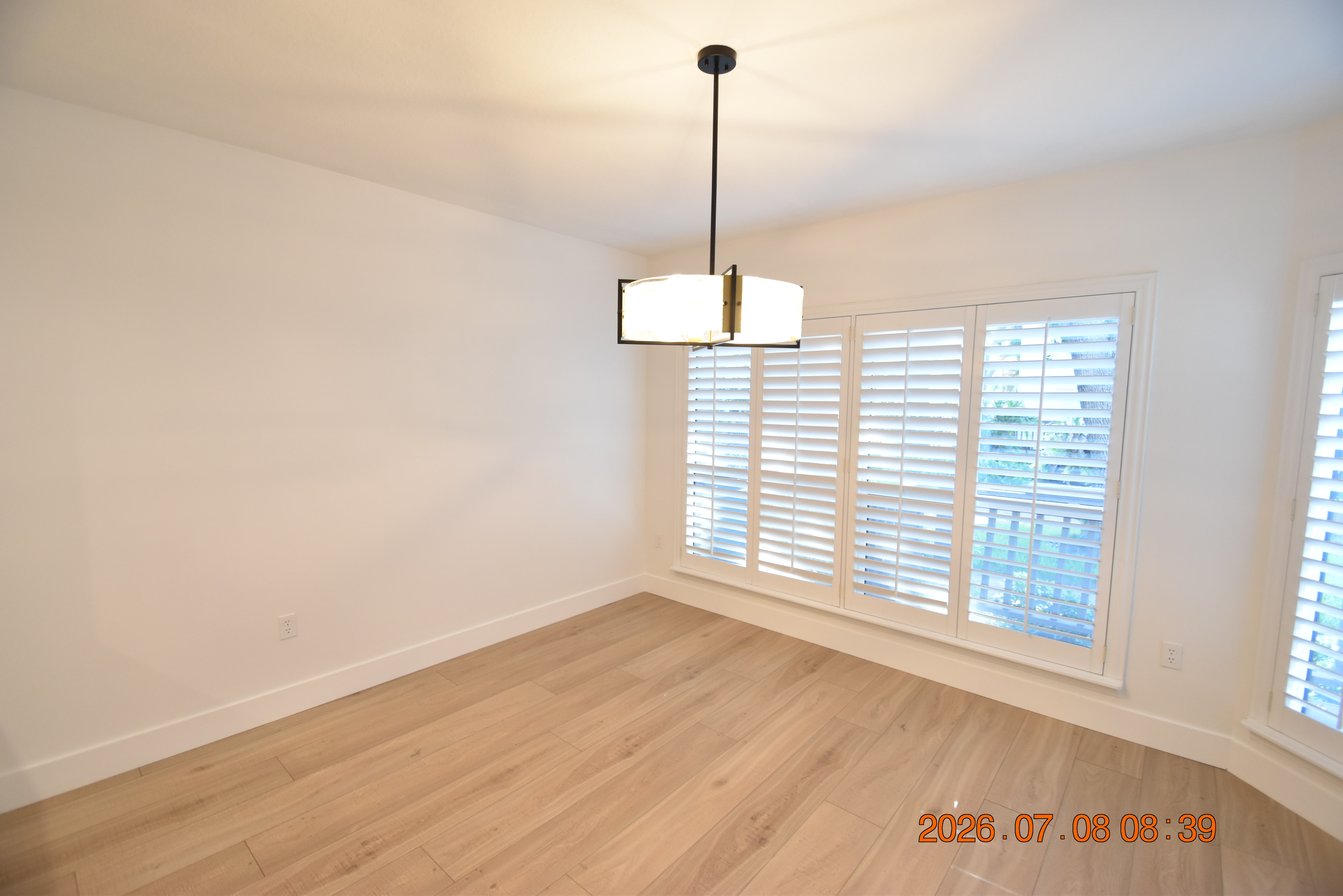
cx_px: 672
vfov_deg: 77.3
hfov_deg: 100.4
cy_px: 448
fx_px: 560
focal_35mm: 15
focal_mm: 10
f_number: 3.5
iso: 800
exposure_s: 1/45
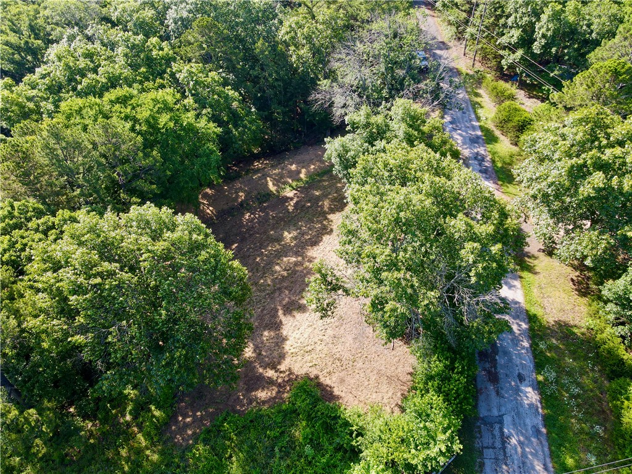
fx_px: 438
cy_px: 237
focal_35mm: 24
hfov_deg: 71.6
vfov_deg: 56.8
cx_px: 316
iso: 100
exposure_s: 1/100
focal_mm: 4.5
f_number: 2.8
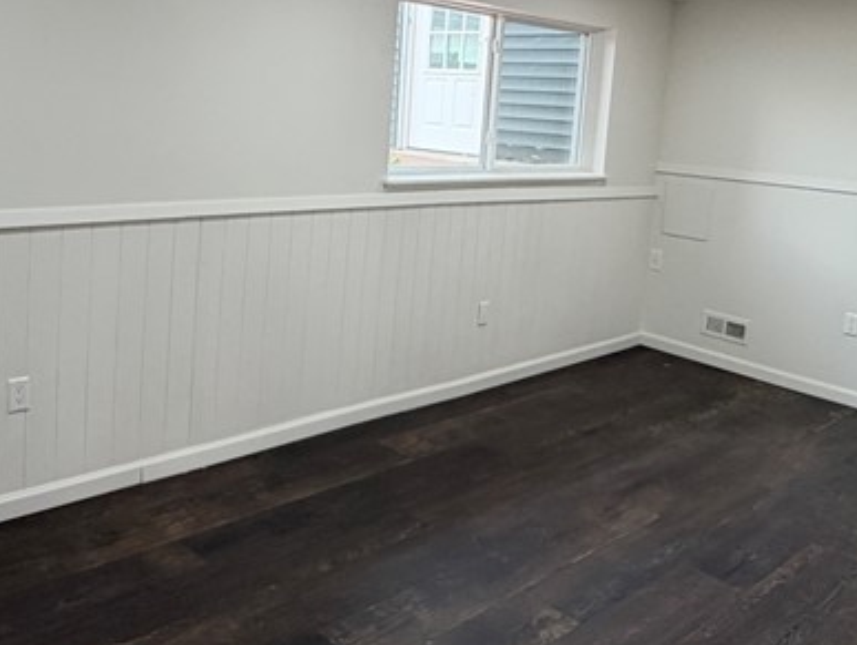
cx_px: 381
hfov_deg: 50.0
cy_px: 208
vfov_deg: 38.2
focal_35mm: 37
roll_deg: -2.9
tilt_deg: -6.7
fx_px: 917
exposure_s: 1/60
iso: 250
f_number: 2.2
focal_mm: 2.22
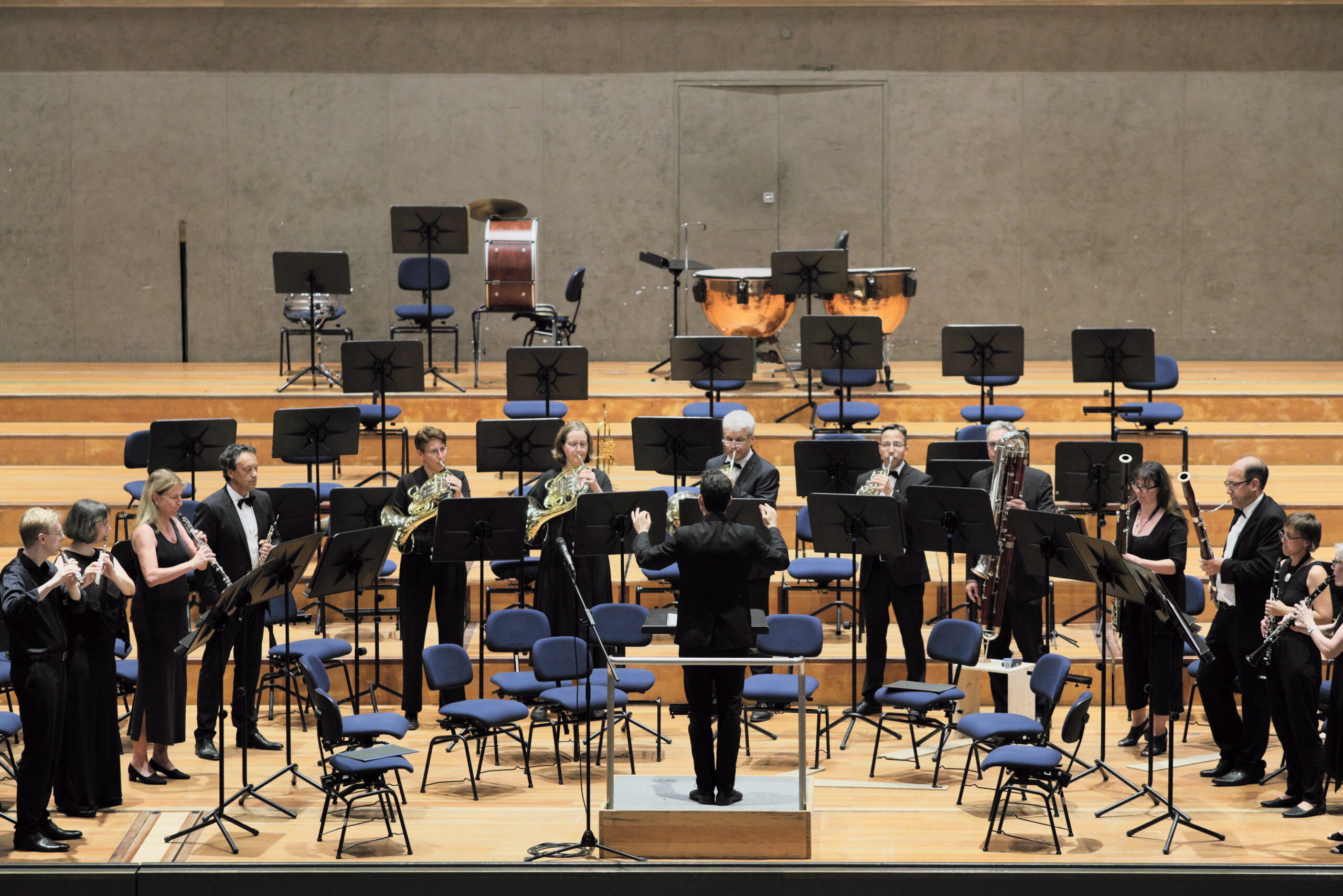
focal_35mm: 135
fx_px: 5036
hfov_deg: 15.2
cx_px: 672
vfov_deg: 10.2
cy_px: 448
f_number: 2
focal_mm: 90
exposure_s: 1/250
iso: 1600
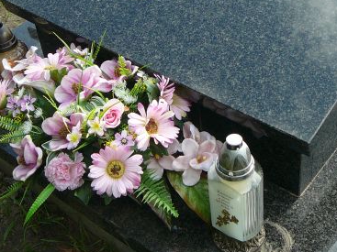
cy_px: 37
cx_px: 231
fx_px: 594
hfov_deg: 31.4
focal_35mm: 61
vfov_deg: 23.5
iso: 80
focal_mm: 5.2
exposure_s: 1/320
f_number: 2.8
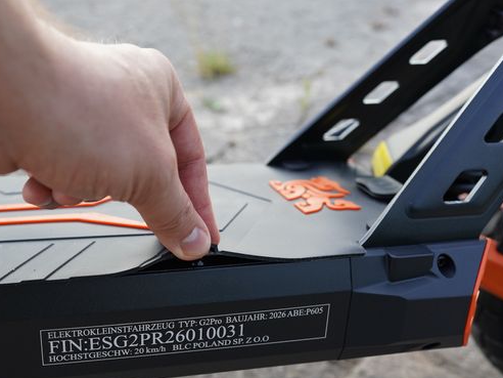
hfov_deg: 49.7
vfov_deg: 39.7
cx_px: 138
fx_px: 523
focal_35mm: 36
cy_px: 196
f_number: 4
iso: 320
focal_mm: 24
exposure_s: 1/160
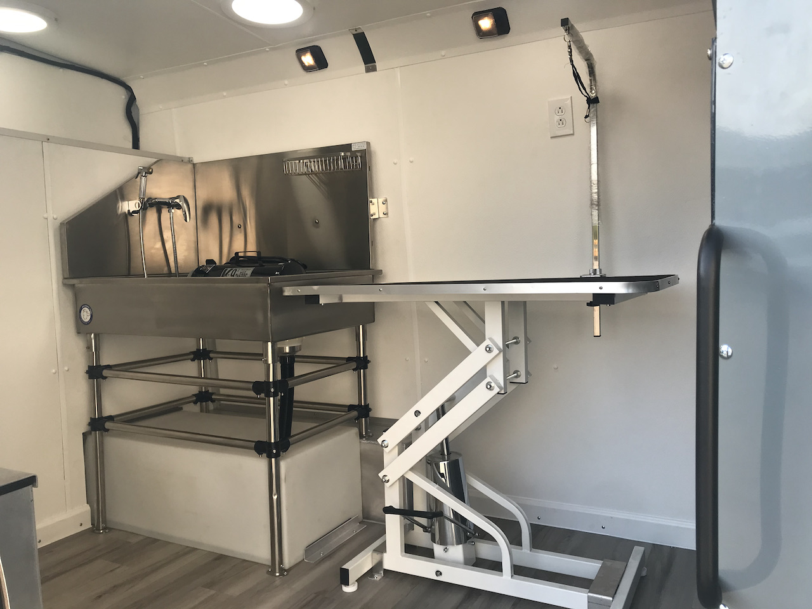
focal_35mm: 28
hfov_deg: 63.4
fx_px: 657
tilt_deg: -2.6
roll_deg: +1.0
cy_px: 304
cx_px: 406
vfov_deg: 49.7
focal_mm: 3.99
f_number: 1.8
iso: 20
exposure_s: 1/259
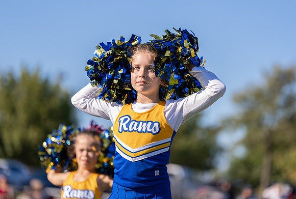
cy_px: 84
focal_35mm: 172
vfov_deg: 8.0
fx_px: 1422
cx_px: 160
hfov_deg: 11.9
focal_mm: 148
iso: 100
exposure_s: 1/1250
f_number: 2.8
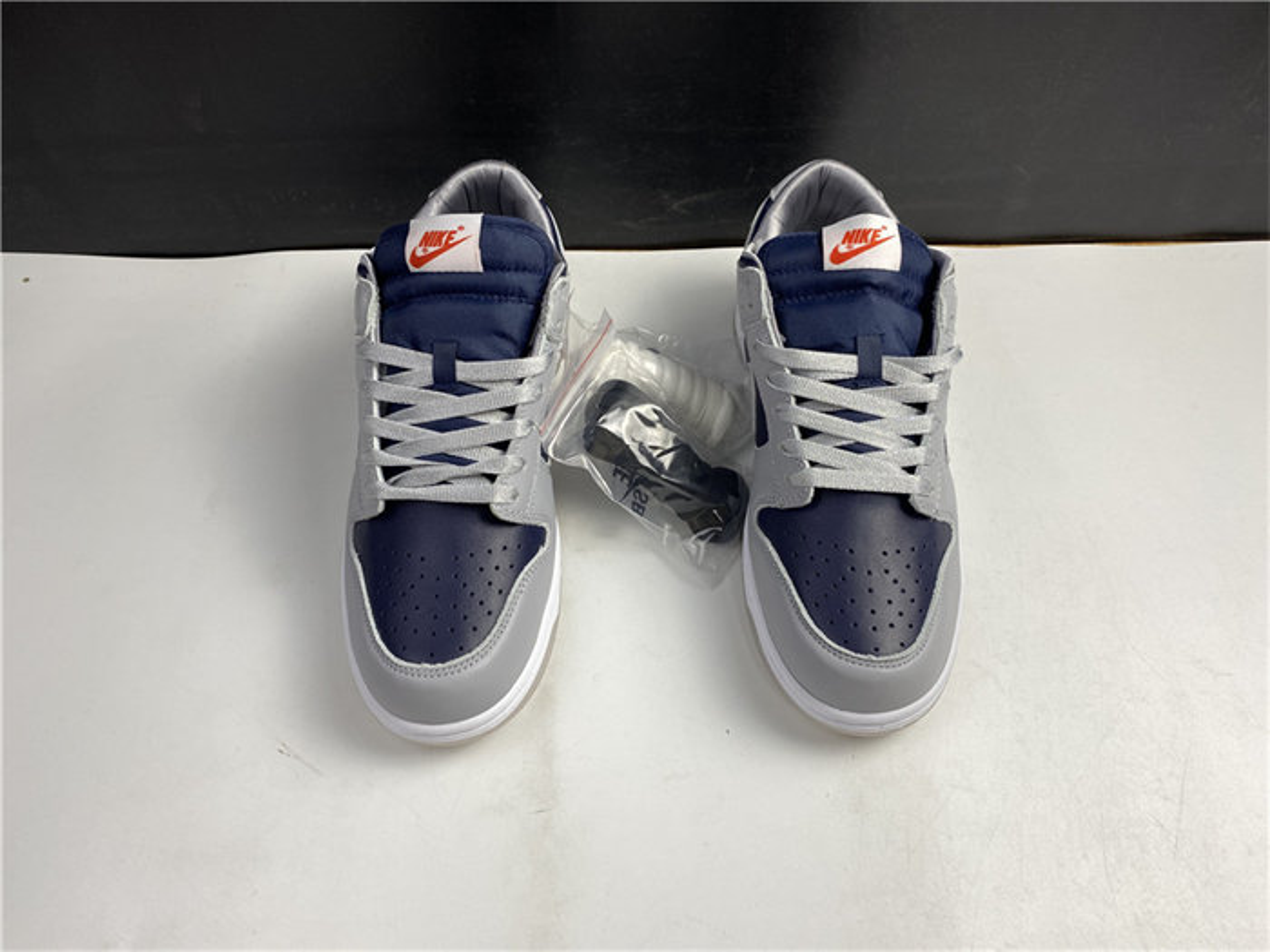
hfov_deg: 67.3
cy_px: 476
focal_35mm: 26
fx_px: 954
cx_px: 635
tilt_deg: -52.1
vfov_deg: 53.1
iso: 32
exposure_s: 1/100
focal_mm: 4.25
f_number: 1.8
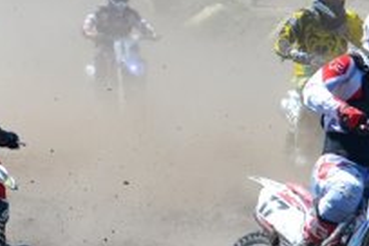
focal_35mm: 242
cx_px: -26
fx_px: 2485
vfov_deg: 5.7
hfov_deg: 8.4
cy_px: 178
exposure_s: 1/1600
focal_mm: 55
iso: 400
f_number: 6.3
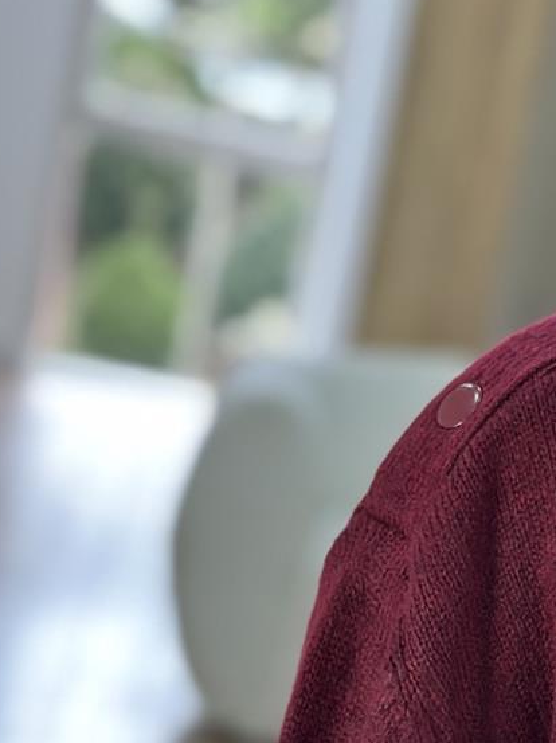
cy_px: 767
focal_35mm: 139
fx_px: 2980
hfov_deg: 10.6
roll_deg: -6.3
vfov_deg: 14.0
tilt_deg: -37.1
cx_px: 485
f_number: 1.78
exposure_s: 1/100
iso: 200
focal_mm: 6.86
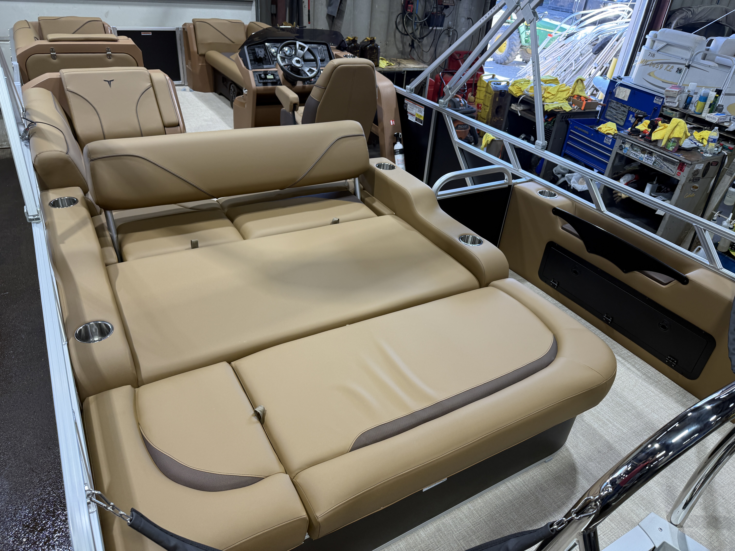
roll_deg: -5.1
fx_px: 510
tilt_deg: -31.3
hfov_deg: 71.6
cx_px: 368
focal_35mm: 24
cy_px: 276
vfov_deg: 56.8
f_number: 1.78
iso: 80
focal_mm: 6.76
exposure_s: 1/123
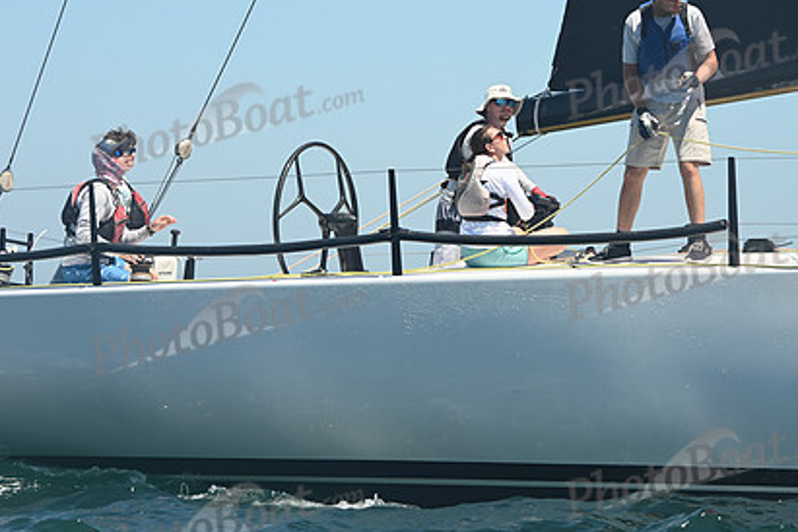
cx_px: 466
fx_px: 3812
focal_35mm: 172
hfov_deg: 11.9
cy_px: 197
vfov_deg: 8.0
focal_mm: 122
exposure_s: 1/1000
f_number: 6.3
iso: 320
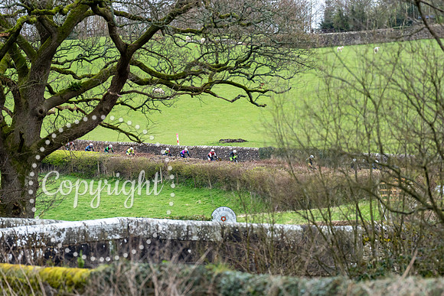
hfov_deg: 8.7
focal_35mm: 238
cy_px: 176
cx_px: 264
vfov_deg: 5.8
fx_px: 2934
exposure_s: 1/1000
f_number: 4
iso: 1600
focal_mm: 200
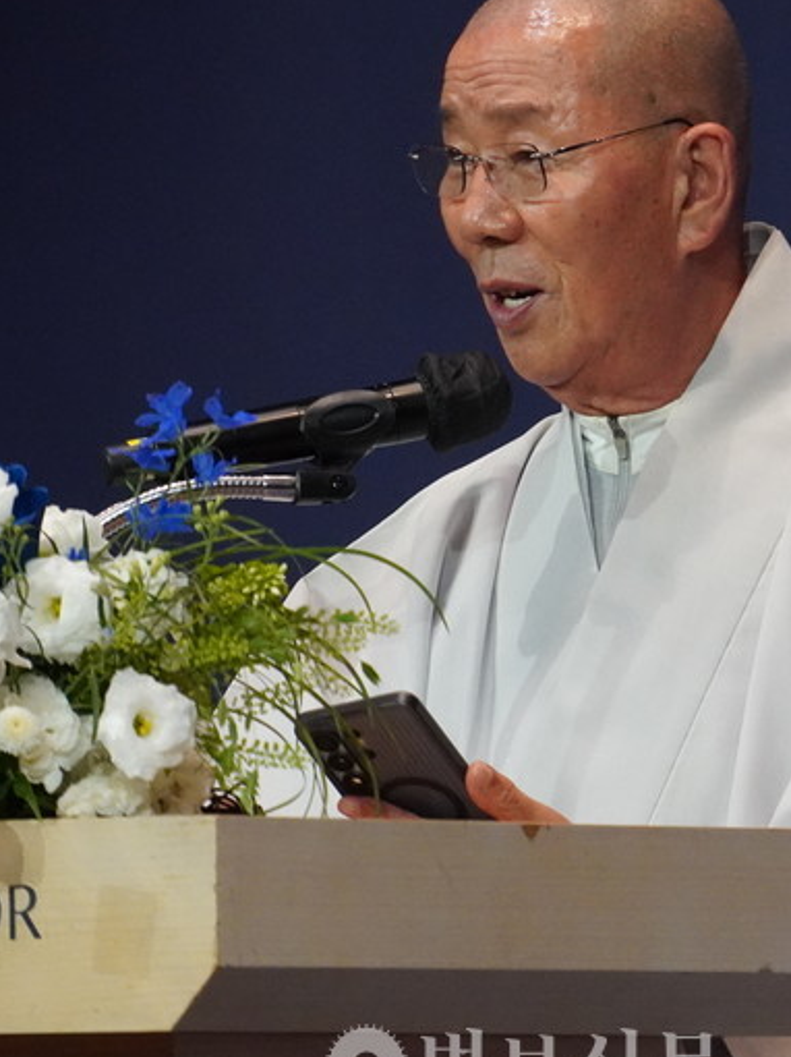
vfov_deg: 3.7
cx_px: 495
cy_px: 475
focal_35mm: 543
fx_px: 16558
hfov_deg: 2.7
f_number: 6.3
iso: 4000
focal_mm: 200
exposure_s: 1/320
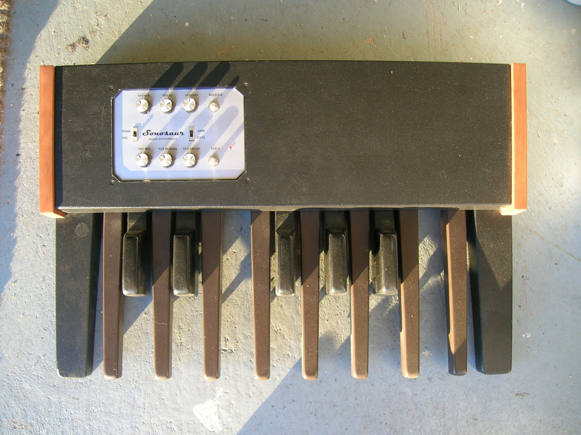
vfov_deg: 41.7
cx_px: 290
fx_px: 570
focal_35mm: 34
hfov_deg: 54.0
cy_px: 218
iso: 50
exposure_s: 1/34
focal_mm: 5.7
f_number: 2.9
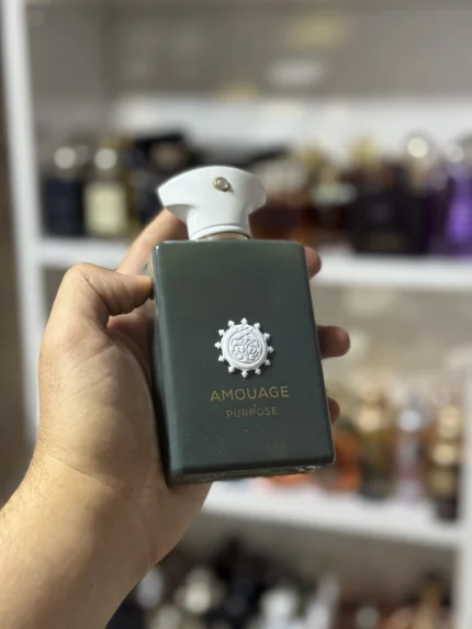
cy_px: 314
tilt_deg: -14.0
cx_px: 236
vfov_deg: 39.6
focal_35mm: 48
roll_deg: -0.8
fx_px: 872
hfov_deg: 30.3
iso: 200
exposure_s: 1/50
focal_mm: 6.76
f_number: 1.78
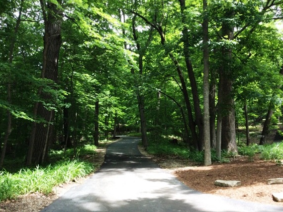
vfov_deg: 39.5
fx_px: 294
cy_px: 116
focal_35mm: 36
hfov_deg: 51.4
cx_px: 134
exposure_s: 1/120
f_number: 2.4
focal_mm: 3.3
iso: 40
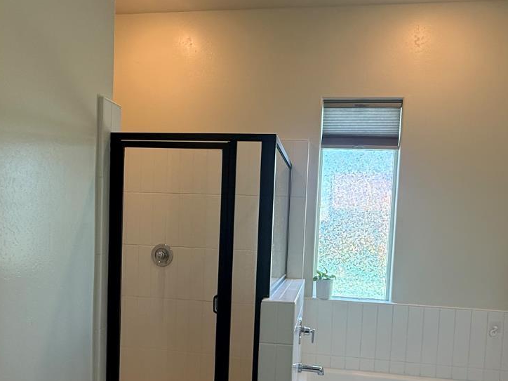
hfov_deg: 61.6
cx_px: 261
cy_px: 257
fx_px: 426
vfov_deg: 47.4
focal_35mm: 29
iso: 160
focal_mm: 2.22
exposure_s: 1/120
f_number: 2.2
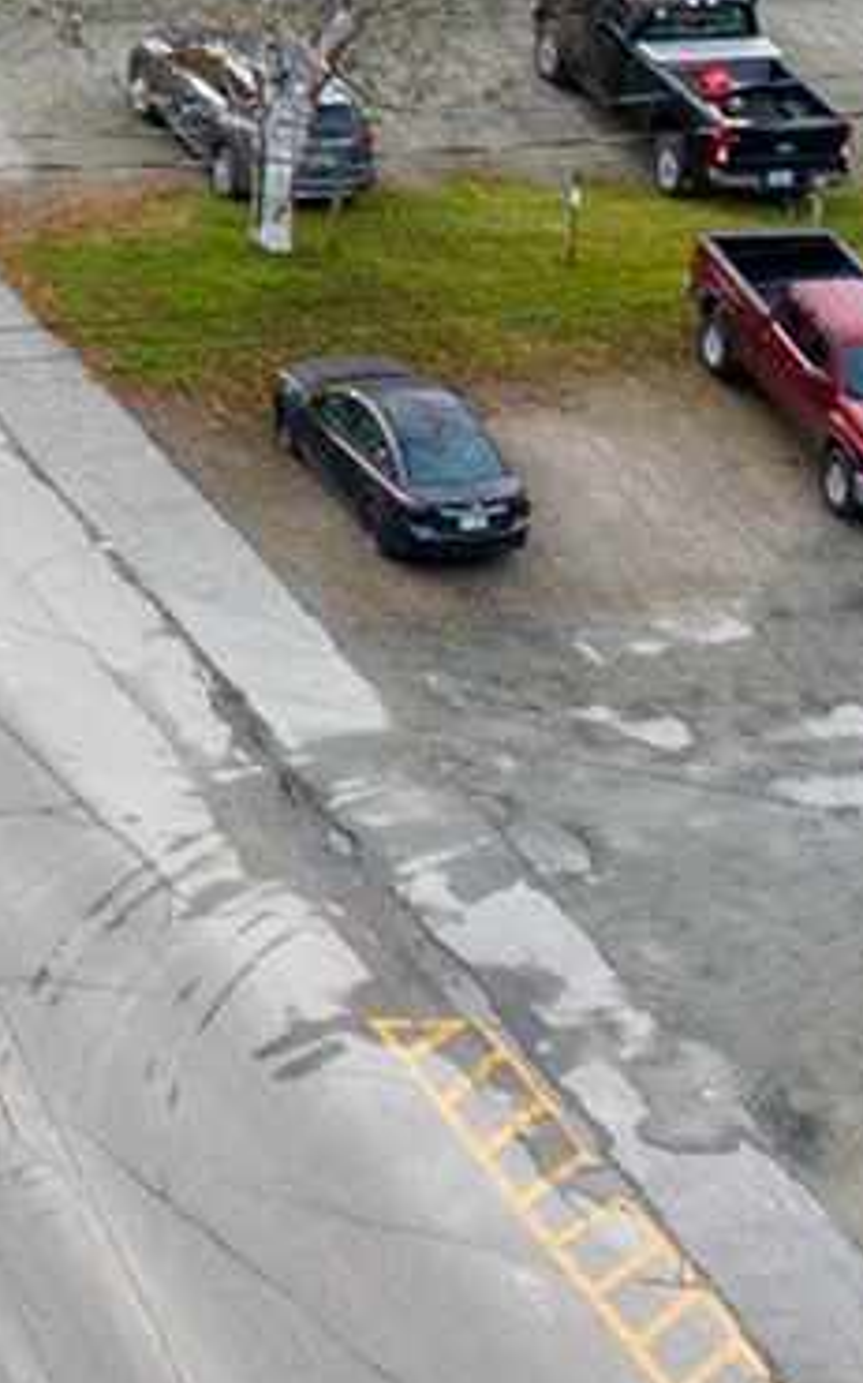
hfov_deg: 5.6
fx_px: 7946
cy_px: -677
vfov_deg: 9.7
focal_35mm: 211
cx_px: -2309
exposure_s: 1/1000
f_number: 2.8
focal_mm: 12.29
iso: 200
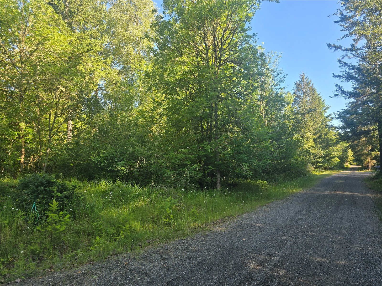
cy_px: 143
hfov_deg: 73.9
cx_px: 191
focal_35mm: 23
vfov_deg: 58.9
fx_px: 254
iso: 16
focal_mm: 6.3
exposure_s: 1/180
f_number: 1.7
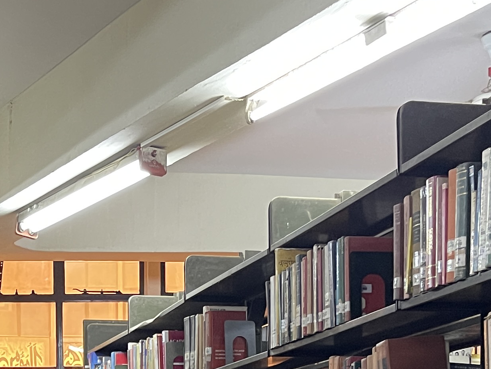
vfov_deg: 16.1
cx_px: 137
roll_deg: +0.4
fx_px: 1206
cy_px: 528
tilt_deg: -1.1
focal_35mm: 85
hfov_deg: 22.8
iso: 500
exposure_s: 1/50
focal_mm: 5.1
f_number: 1.6
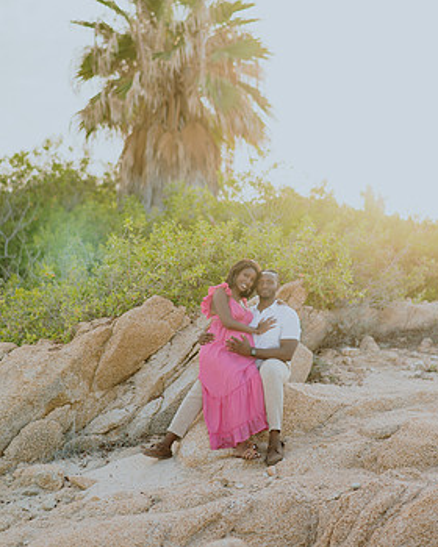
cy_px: 197
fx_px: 1134
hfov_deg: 21.9
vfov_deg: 27.0
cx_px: 230
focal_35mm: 70
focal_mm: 58
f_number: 1.8
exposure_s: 1/1000
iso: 100
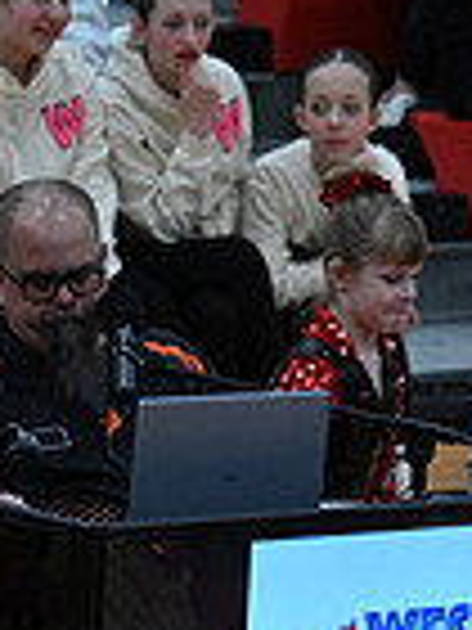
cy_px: 632
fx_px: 14490
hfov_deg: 1.9
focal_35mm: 797
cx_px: 1295
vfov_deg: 2.5
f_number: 4
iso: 4000
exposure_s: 1/400
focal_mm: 200
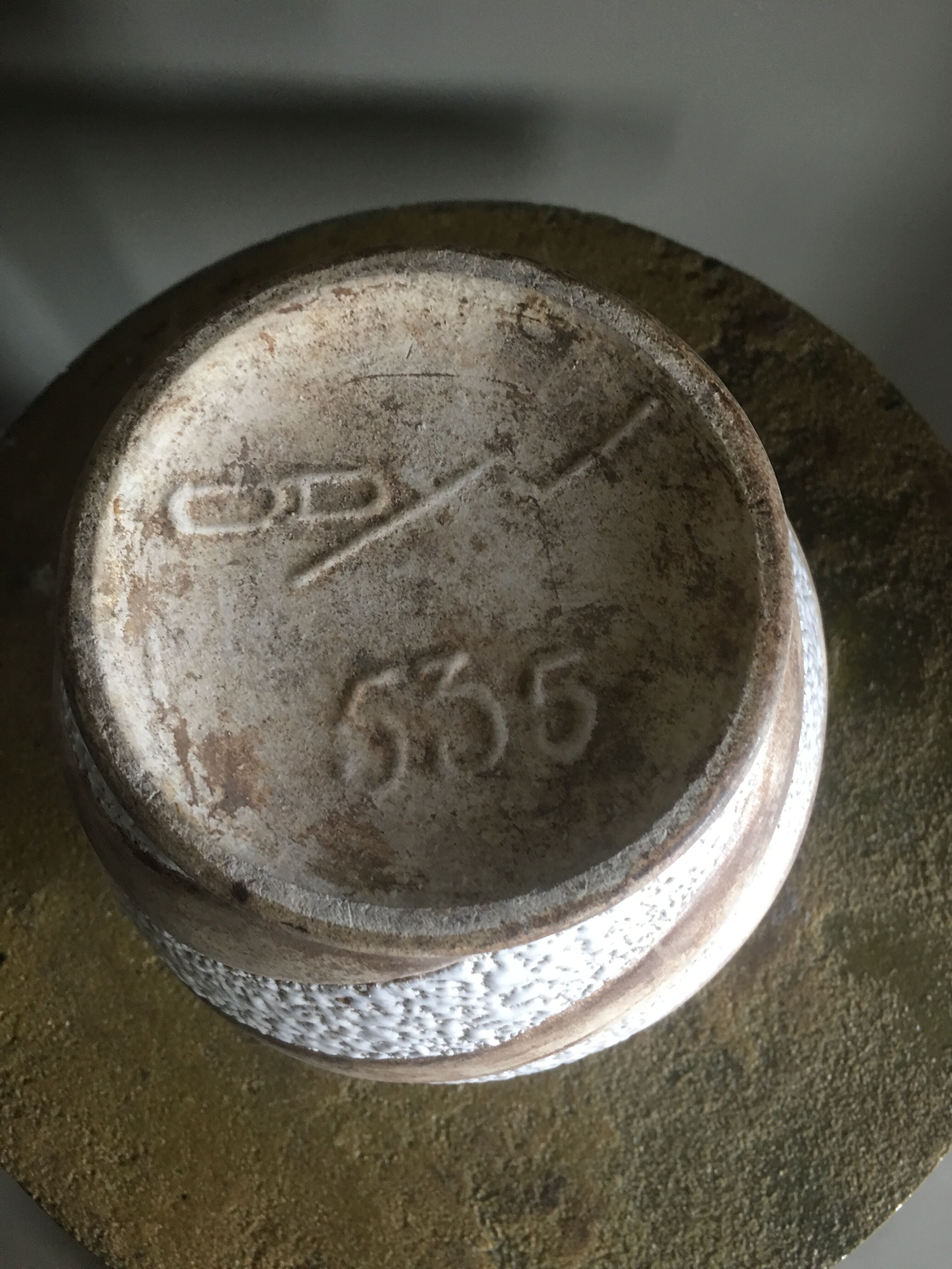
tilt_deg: -76.8
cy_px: 634
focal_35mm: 29
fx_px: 1063
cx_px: 476
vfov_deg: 61.7
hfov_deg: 48.2
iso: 64
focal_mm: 4.15
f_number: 2.2
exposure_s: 1/17
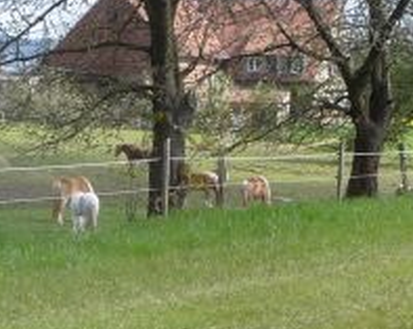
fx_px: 1745
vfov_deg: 10.5
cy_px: 469
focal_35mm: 143
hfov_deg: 13.4
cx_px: 99
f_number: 3.7
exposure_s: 1/400
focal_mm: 6
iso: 100
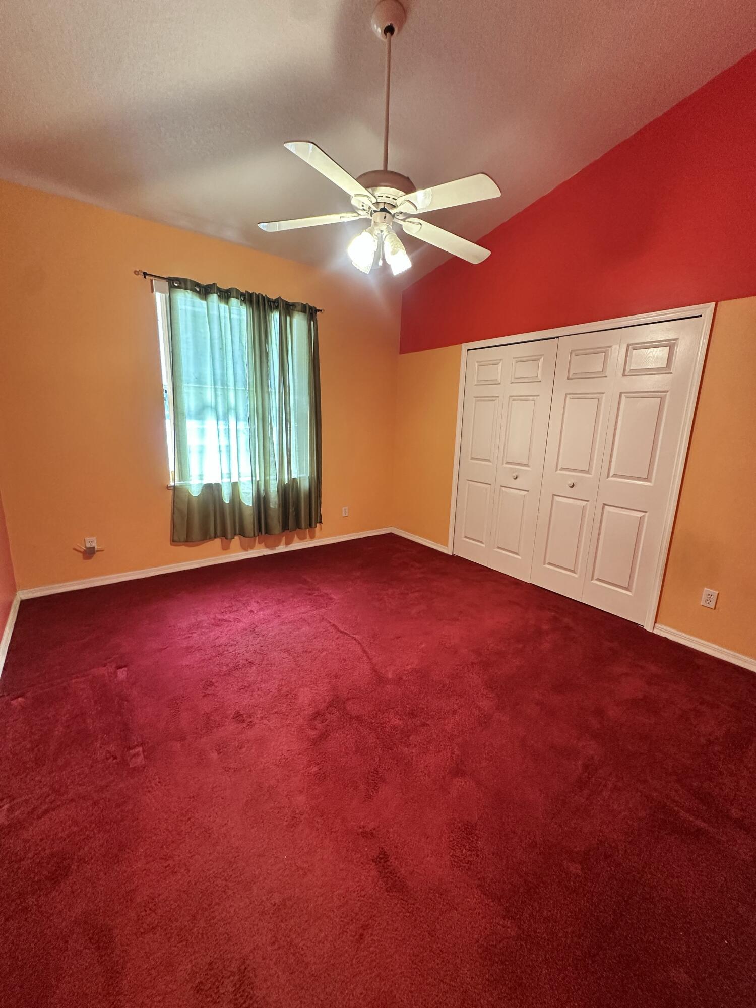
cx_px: 378
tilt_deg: -11.7
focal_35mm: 14
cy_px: 504
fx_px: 408
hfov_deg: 85.7
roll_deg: -2.6
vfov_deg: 102.1
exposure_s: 1/60
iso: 320
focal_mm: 2.22
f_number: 2.2
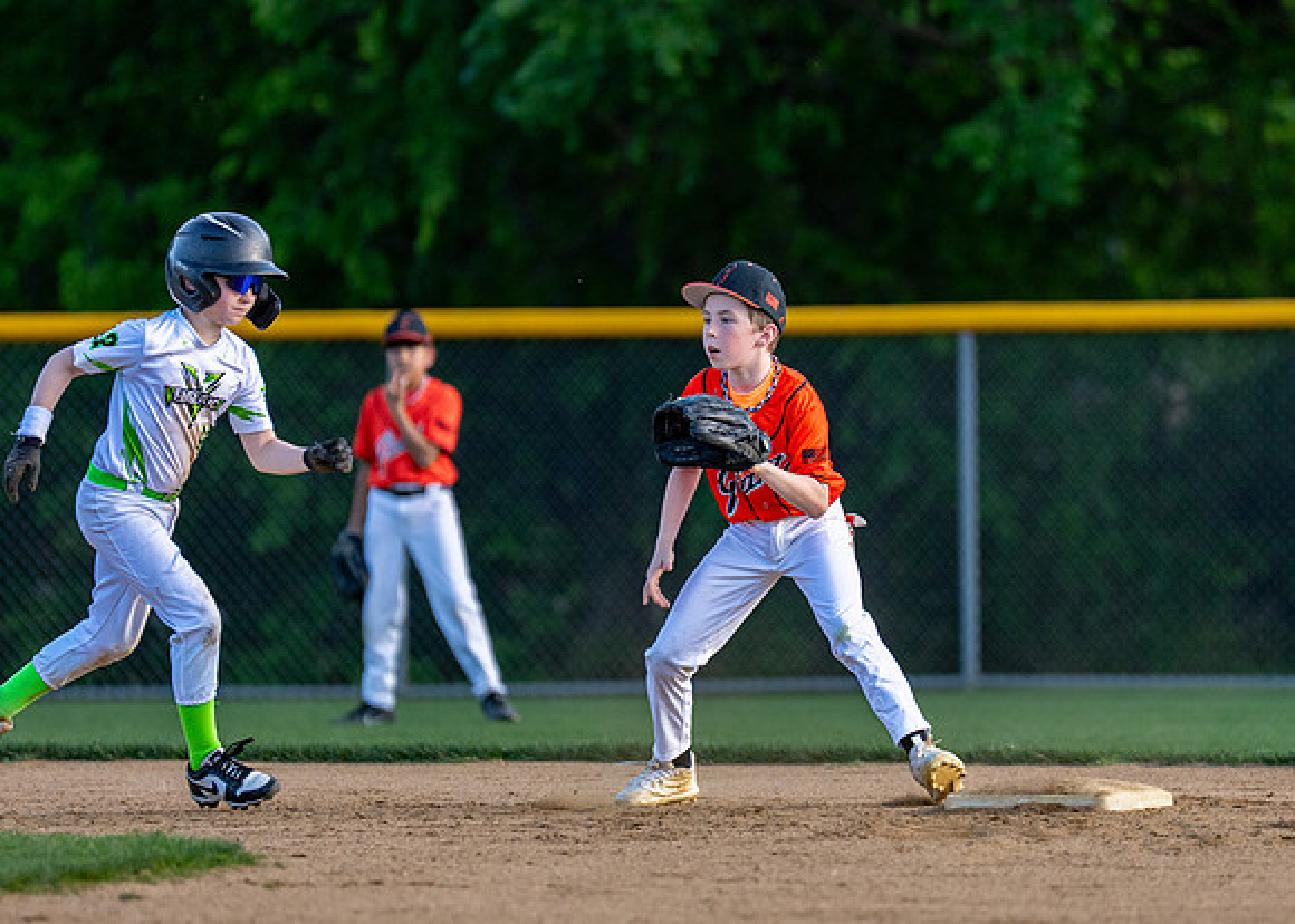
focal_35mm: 383
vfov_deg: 3.8
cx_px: 768
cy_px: 443
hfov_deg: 5.3
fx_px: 14098
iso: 400
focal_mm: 200
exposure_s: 1/2500
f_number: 2.8
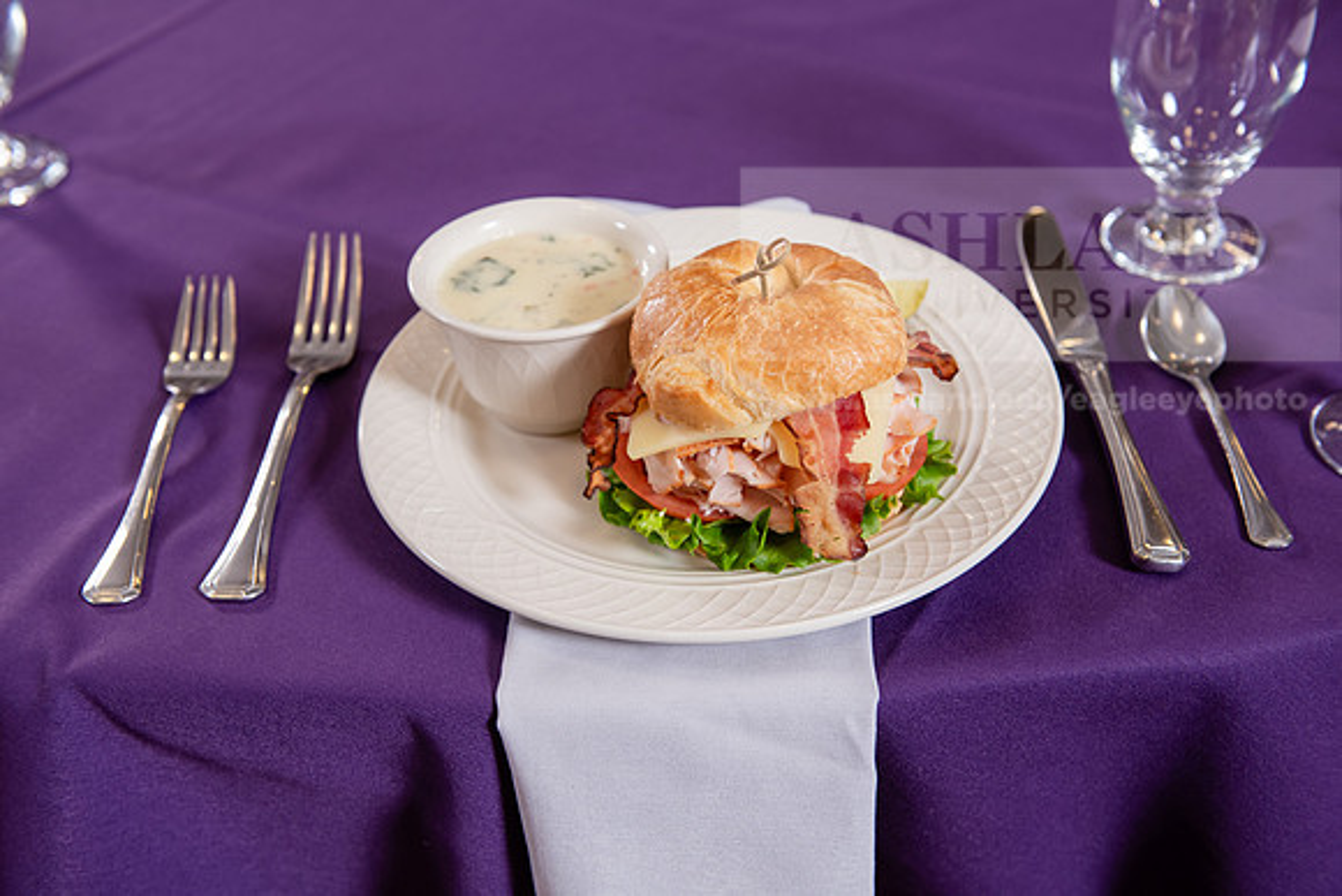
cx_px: 671
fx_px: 1790
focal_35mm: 48
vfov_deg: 28.1
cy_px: 448
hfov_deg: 41.1
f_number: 4.5
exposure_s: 1/160
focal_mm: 48
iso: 500
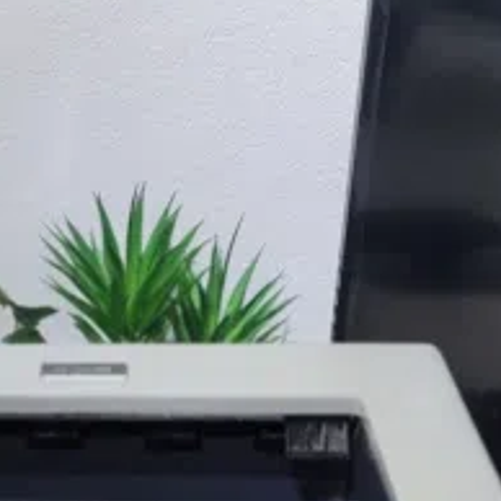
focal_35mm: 67
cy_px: 429
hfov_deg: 24.9
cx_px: 39
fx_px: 1097
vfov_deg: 25.1
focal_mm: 6.4
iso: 50
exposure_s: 1/101
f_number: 1.8
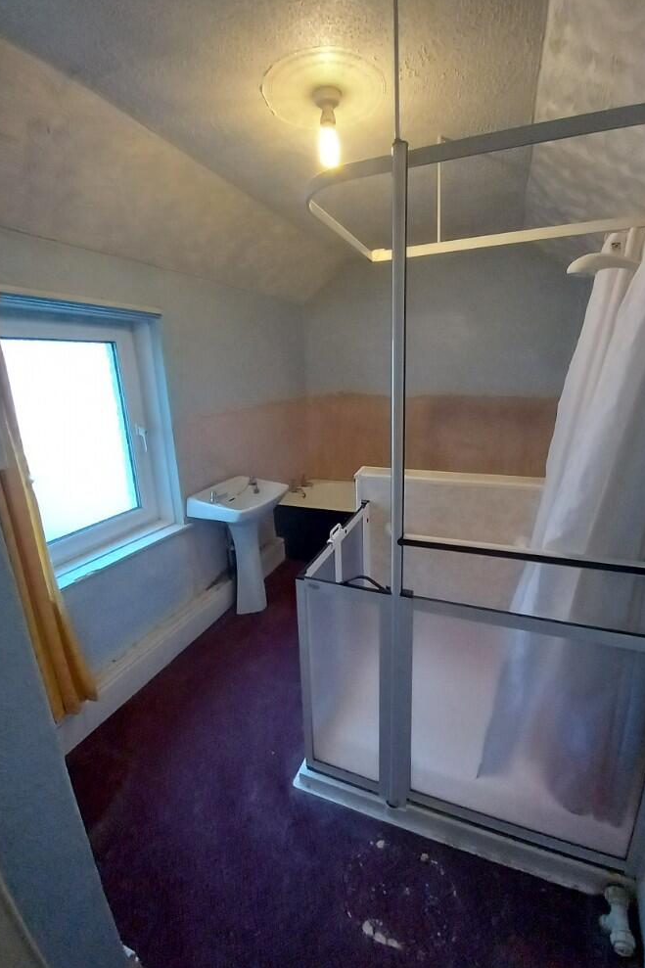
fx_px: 376
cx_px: 351
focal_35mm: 14
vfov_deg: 104.3
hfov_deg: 81.0
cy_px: 476
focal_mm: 1.13
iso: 320
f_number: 2.2
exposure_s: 1/20
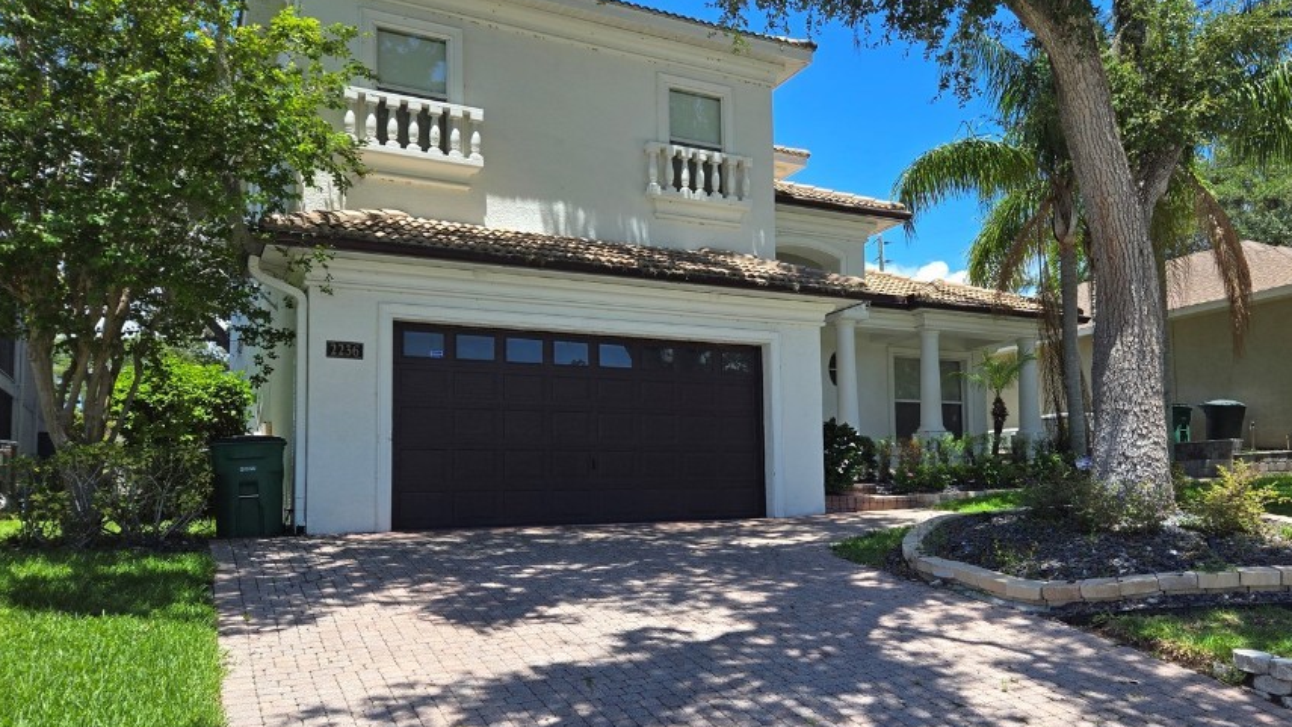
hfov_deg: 63.8
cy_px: 407
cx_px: 765
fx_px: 1028
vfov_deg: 38.9
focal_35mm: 30
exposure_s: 1/1064
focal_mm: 5.4
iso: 25
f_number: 1.8
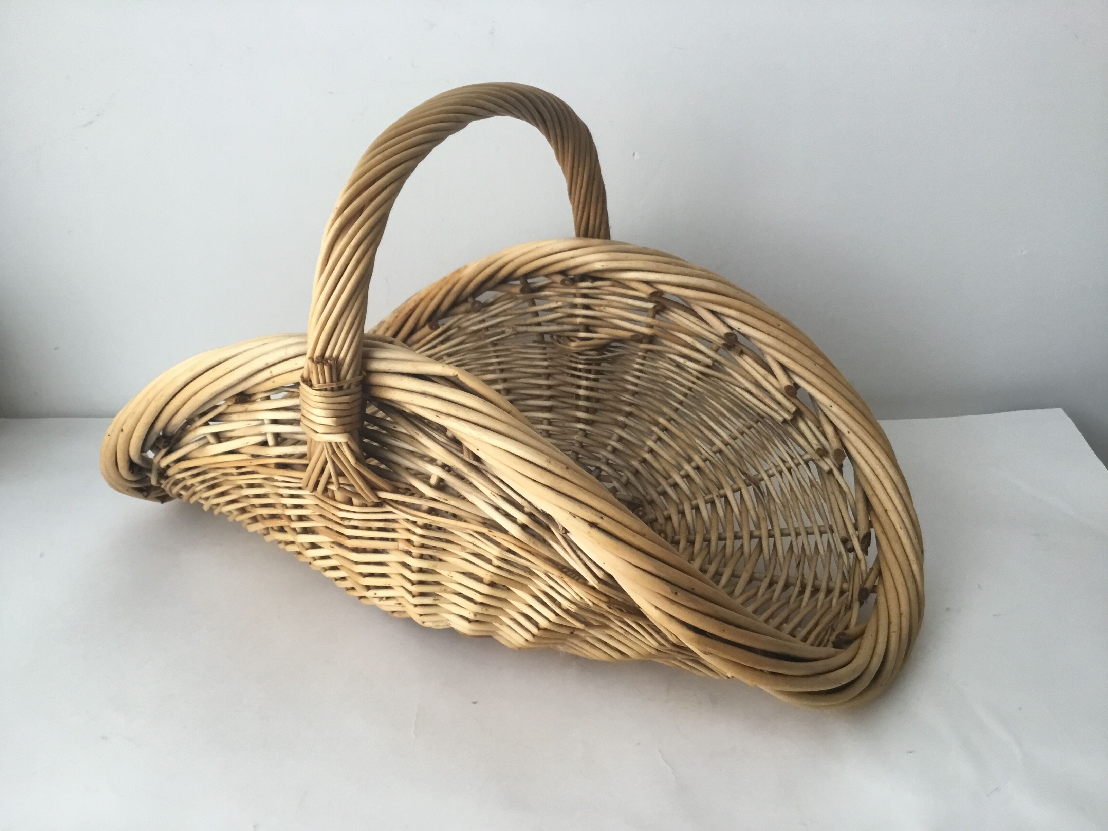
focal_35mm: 31
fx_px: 992
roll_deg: +0.6
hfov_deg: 58.4
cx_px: 554
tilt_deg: -21.1
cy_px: 416
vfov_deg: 45.4
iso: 50
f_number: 2.4
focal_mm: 3.3
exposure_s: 1/33
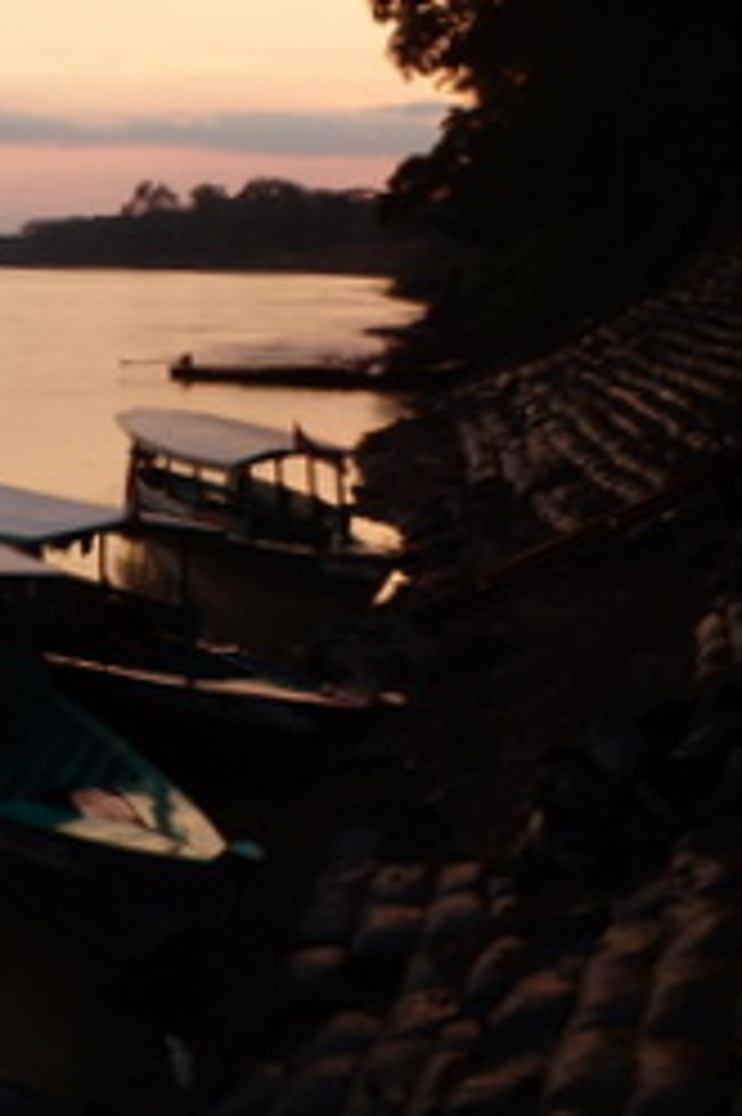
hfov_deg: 19.3
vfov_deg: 31.9
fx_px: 1950
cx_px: -310
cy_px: 475
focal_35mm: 63
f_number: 4.1
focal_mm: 5.4
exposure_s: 1/100
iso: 125
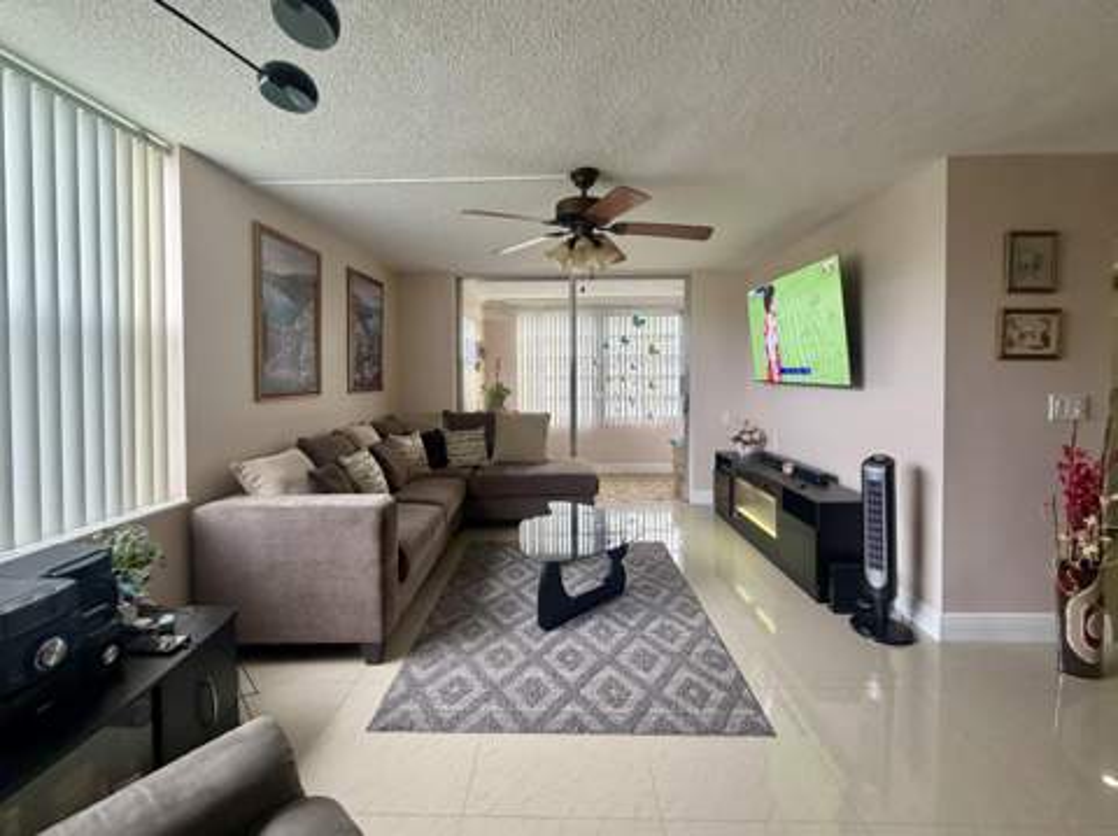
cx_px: 559
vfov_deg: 85.6
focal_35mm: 14
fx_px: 452
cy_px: 418
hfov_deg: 102.1
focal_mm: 2.22
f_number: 2.2
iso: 320
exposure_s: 1/120
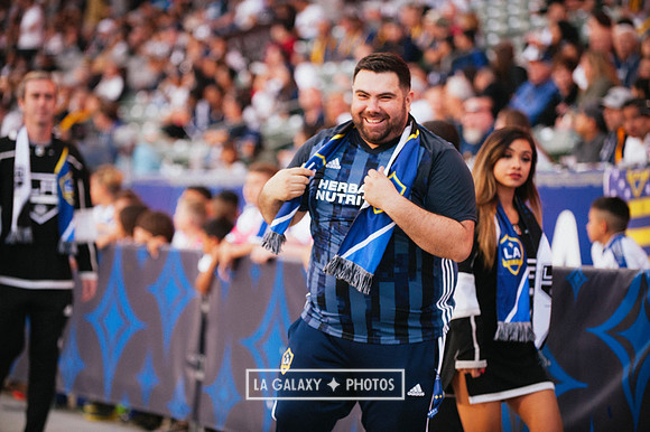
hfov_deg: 15.2
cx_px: 325
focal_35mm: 135
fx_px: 2436
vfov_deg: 10.1
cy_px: 216
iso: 1600
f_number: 2.8
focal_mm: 135
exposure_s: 1/640
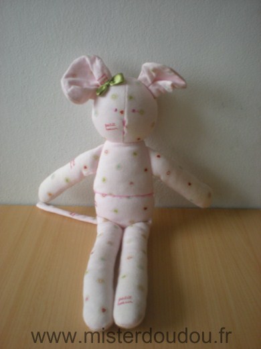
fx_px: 382
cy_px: 174
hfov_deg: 37.7
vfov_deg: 49.0
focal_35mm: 38
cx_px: 130
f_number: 3.1
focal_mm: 6.3
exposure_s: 1/28.7
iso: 200
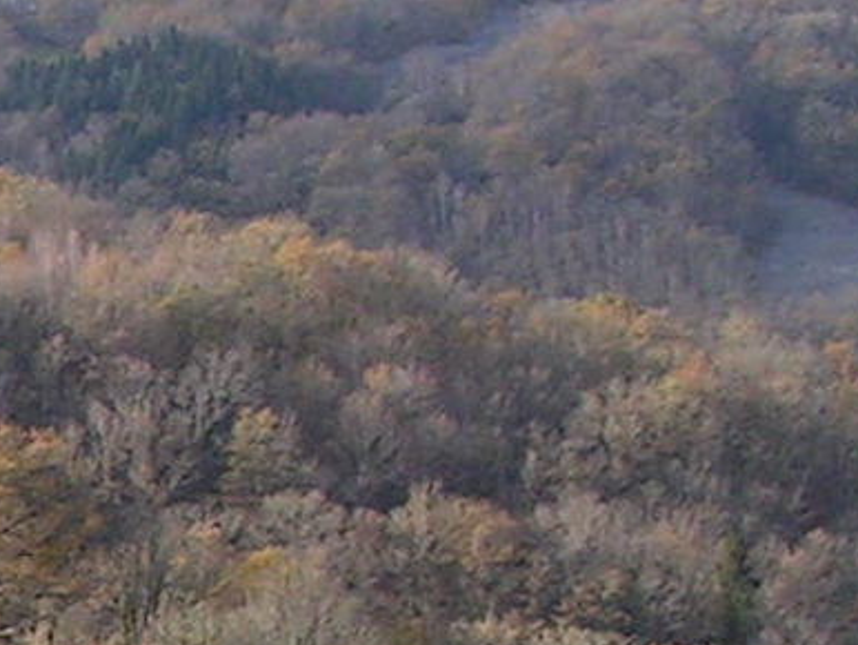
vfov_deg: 7.7
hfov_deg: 9.7
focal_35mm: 189
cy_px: 923
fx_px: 4688
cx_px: -889
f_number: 5.6
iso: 50
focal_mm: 5.8
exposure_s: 1/160
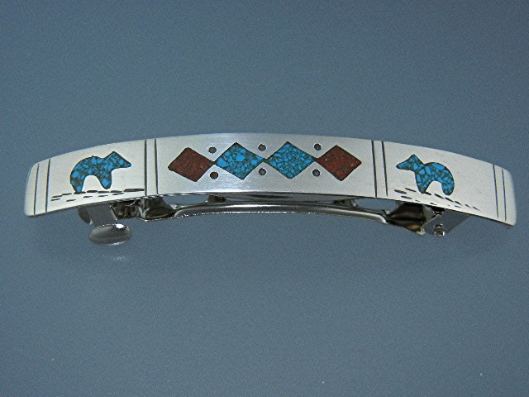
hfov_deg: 25.3
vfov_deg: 19.1
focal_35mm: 77
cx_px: 264
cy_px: 198
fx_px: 1177
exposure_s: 1/30
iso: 200
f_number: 4.3
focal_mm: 13.9
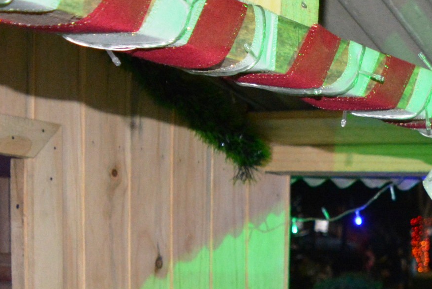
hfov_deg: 20.3
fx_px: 1105
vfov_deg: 13.8
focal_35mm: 92
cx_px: 559
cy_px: 467
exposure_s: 1/60
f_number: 3.5
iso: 2000
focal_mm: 18
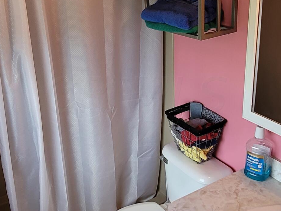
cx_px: 136
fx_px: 341
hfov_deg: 44.8
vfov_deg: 34.3
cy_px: 94
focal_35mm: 42
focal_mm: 2.2
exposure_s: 1/60
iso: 80
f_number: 2.2
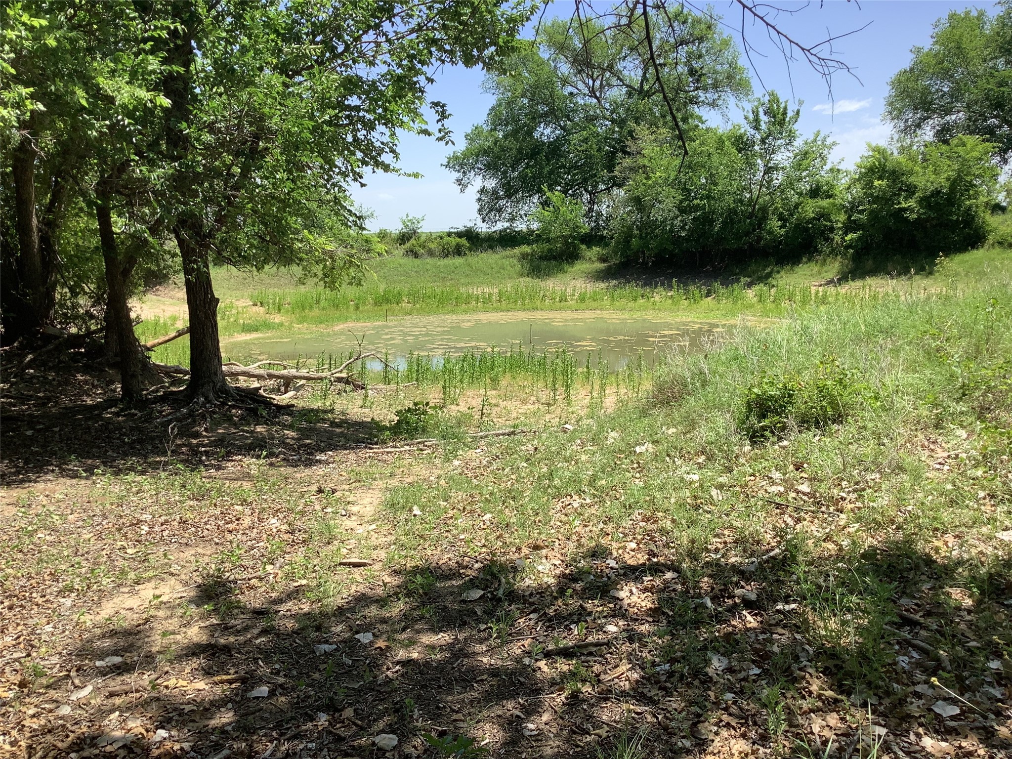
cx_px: 506
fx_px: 906
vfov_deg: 45.4
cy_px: 380
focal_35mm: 31
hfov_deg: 58.4
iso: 25
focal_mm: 3.3
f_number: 2.4
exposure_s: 1/727
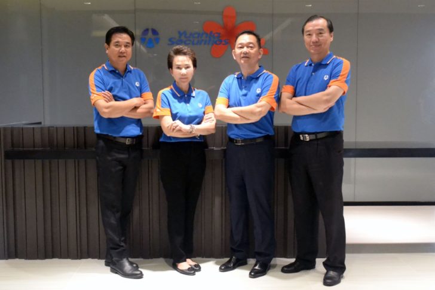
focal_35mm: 27
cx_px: 218
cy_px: 145
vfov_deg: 47.9
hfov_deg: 67.4
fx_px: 326
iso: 3200
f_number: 3.5
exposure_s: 1/160
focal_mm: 18
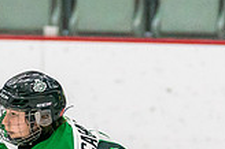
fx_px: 6468
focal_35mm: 1036
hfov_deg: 2.0
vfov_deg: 1.3
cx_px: -8
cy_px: 316
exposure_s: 1/1250
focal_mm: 165
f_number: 2.8
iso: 3200
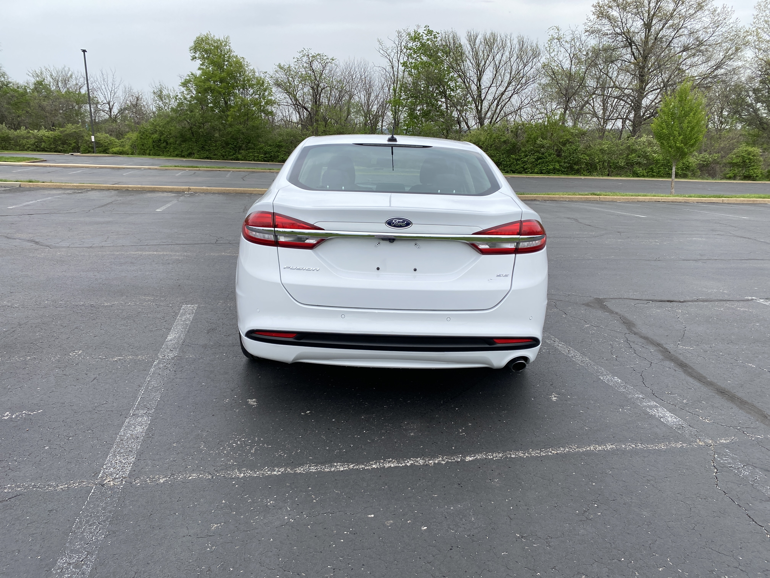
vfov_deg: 53.1
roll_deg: -1.2
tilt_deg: -15.6
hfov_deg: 67.3
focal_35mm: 26
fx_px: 578
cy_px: 289
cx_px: 385
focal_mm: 4.25
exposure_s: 1/1218
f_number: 1.8
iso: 32
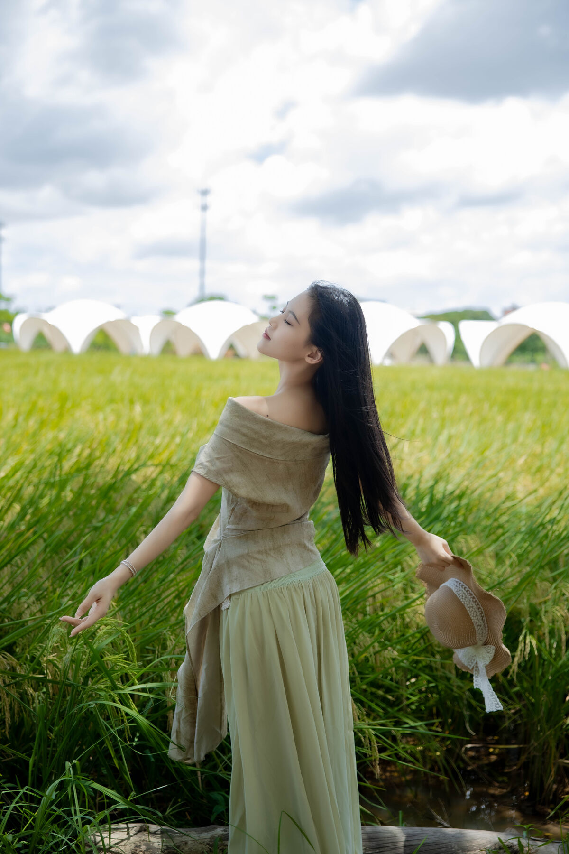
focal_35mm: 50
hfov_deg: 27.0
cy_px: 427
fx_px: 1185
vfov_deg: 39.6
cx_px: 284
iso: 100
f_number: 2.8
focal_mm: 50
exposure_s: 1/500
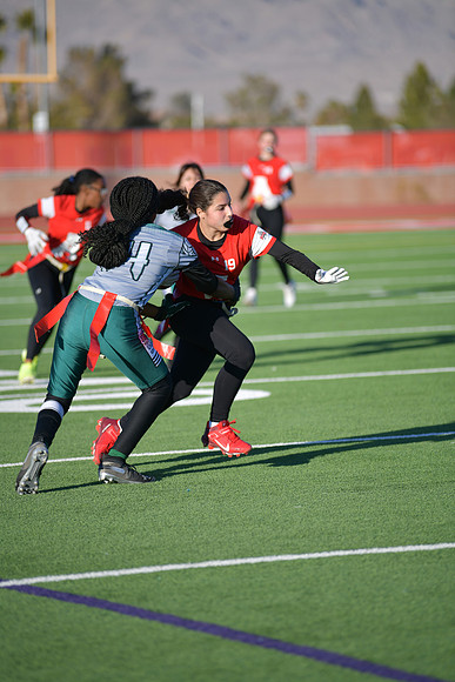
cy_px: 341
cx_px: 228
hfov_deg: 6.9
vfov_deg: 10.3
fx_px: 3789
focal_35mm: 200
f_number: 2.8
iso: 80
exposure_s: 1/1600
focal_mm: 200
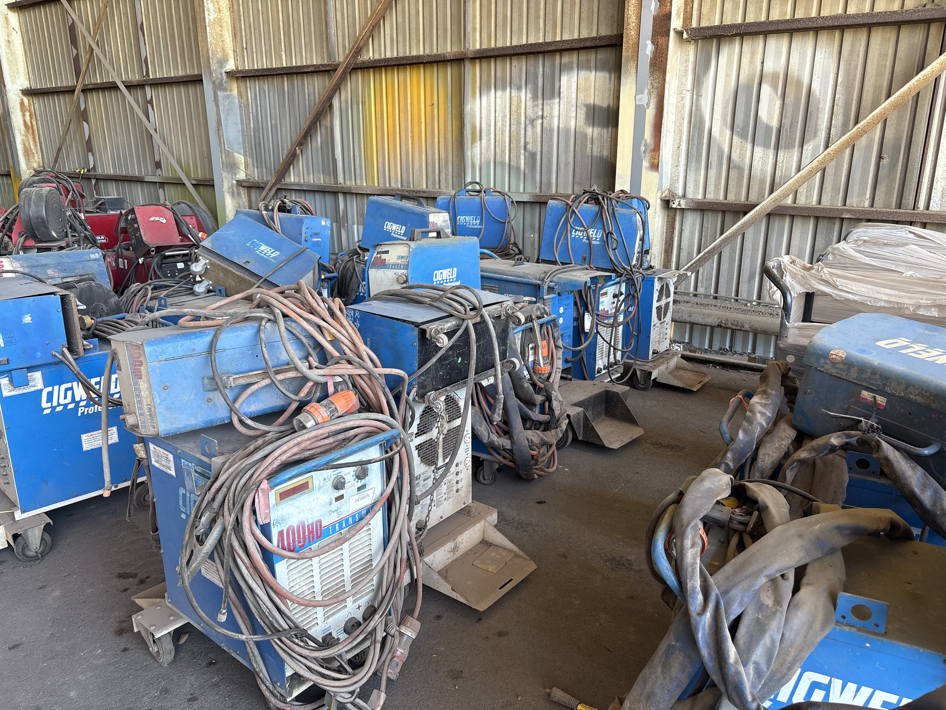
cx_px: 473
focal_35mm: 26
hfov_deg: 67.3
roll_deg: +1.0
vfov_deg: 53.1
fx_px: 711
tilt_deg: -14.5
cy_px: 355
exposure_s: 1/121
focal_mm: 5.96
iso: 80
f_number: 1.6
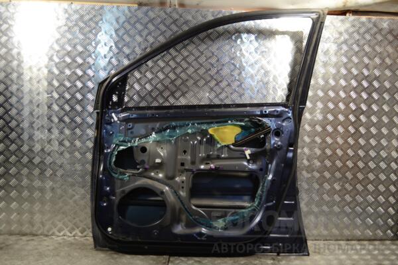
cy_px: 132
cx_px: 199
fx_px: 398
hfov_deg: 53.1
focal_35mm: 36
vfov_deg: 36.9
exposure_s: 1/30
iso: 110
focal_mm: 24
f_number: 4
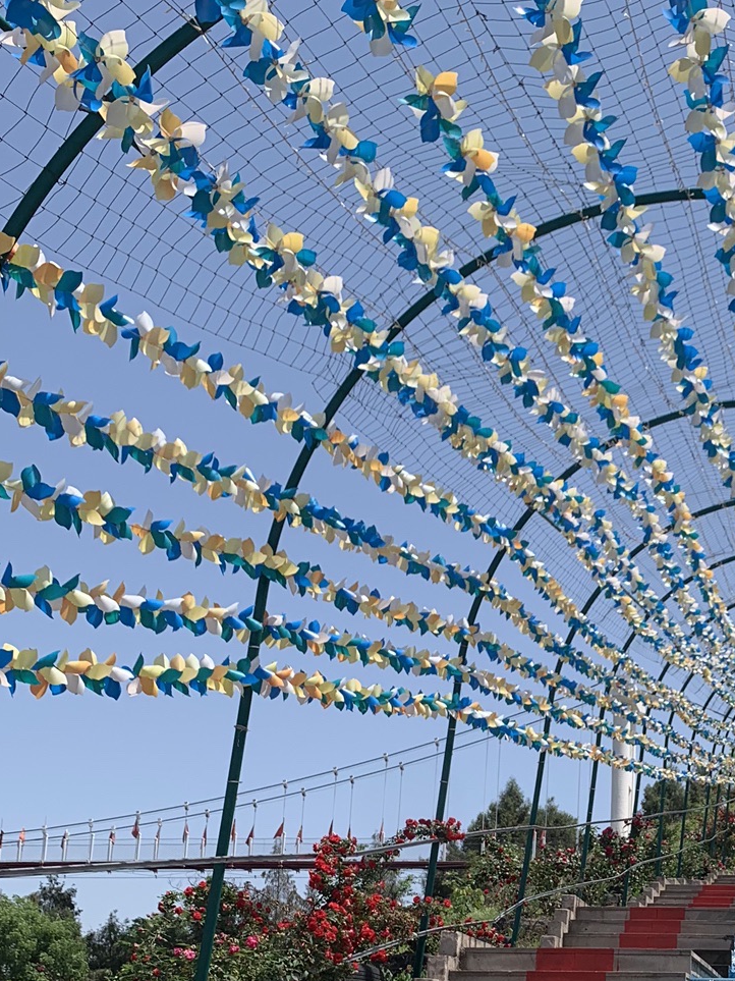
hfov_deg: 26.2
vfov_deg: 33.8
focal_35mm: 54
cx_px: 661
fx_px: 1529
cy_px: 872
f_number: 1.8
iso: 25
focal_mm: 4.25
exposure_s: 1/1916
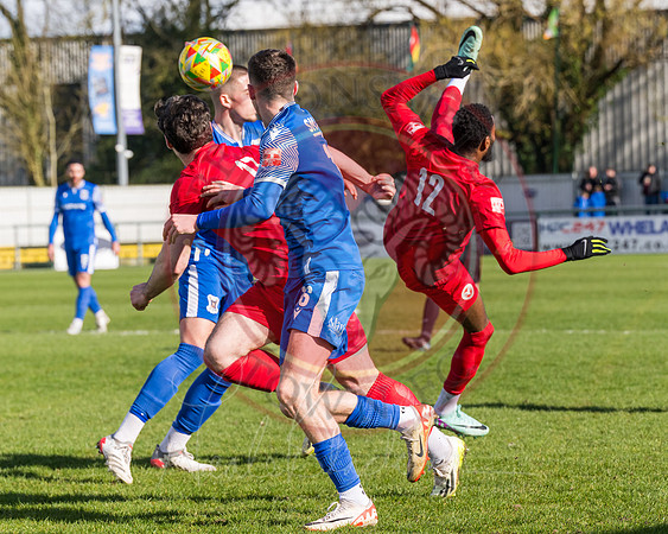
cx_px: 421
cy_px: 236
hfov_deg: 11.2
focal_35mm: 173
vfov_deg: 9.0
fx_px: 3410
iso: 200
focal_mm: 91
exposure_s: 1/3200
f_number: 4
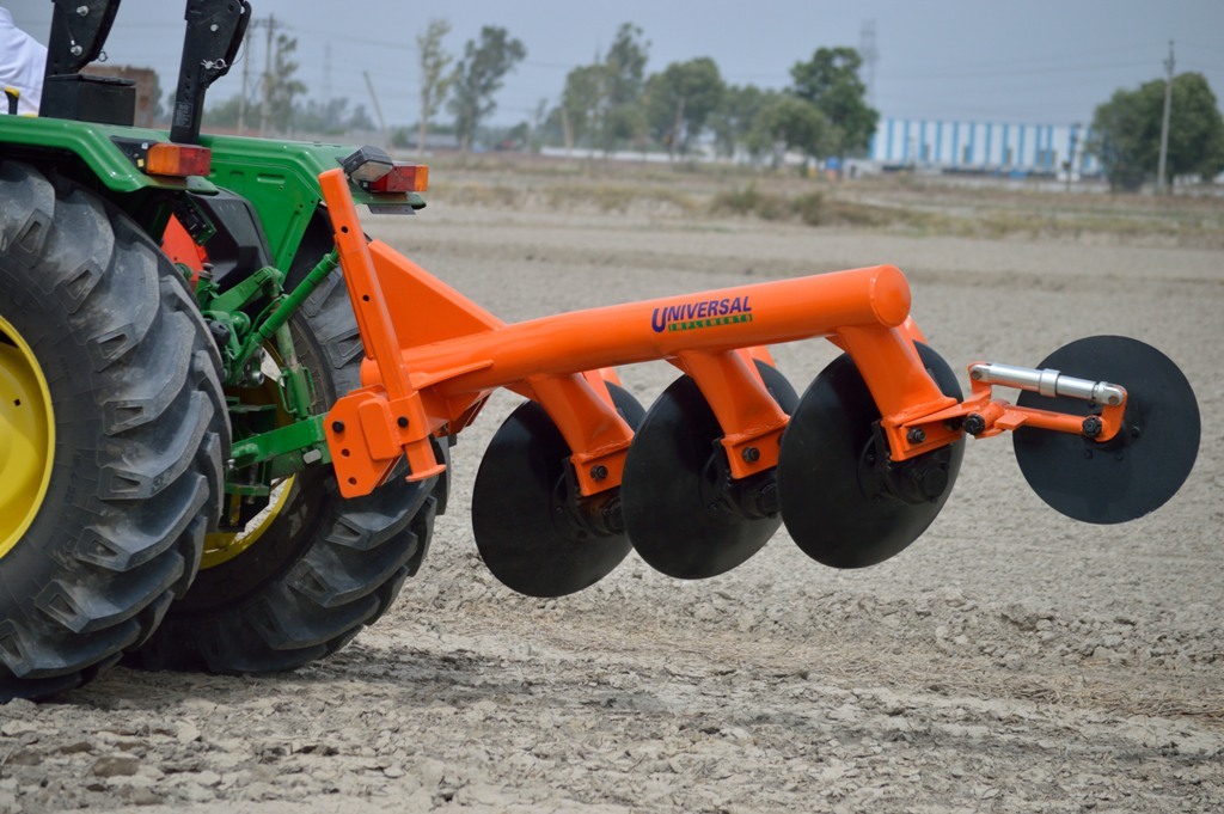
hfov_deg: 12.5
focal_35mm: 165
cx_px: 612
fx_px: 5605
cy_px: 407
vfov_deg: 8.3
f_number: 4.5
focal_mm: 110
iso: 400
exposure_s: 1/3200
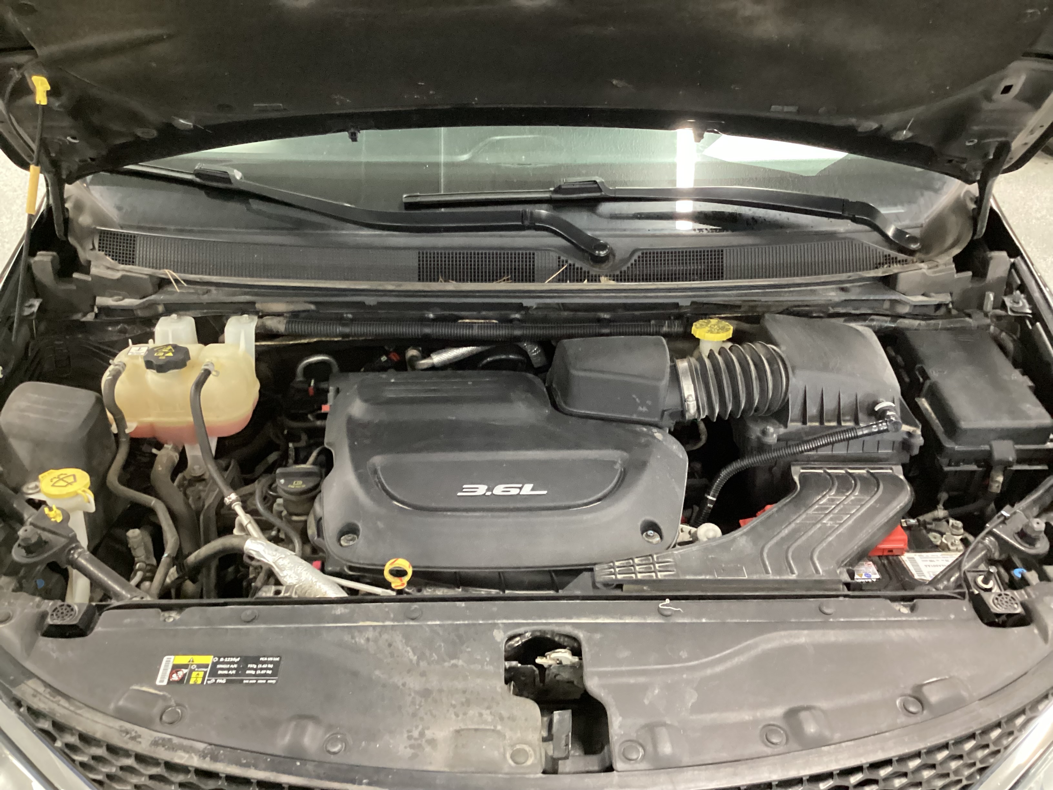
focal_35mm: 31
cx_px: 526
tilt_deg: -33.1
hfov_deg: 58.4
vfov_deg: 45.4
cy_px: 395
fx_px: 943
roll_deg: -0.6
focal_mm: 3.3
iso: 640
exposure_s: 1/25
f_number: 2.4
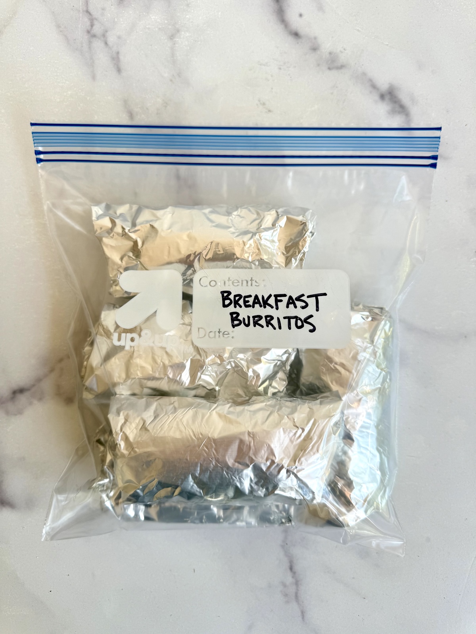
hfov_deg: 56.8
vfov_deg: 71.6
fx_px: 440
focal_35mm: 24
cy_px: 317
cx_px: 238
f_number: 1.78
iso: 64
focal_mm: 6.76
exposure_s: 1/148
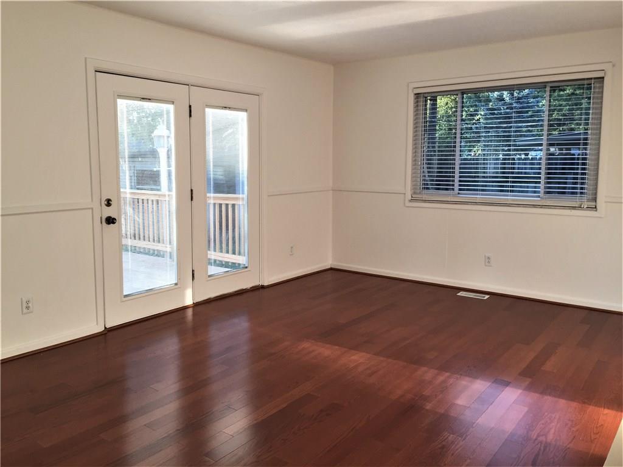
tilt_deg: -6.6
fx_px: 522
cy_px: 234
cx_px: 312
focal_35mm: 29
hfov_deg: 61.7
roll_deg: -0.4
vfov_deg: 48.2
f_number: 2.2
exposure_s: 1/60
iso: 32
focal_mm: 4.15
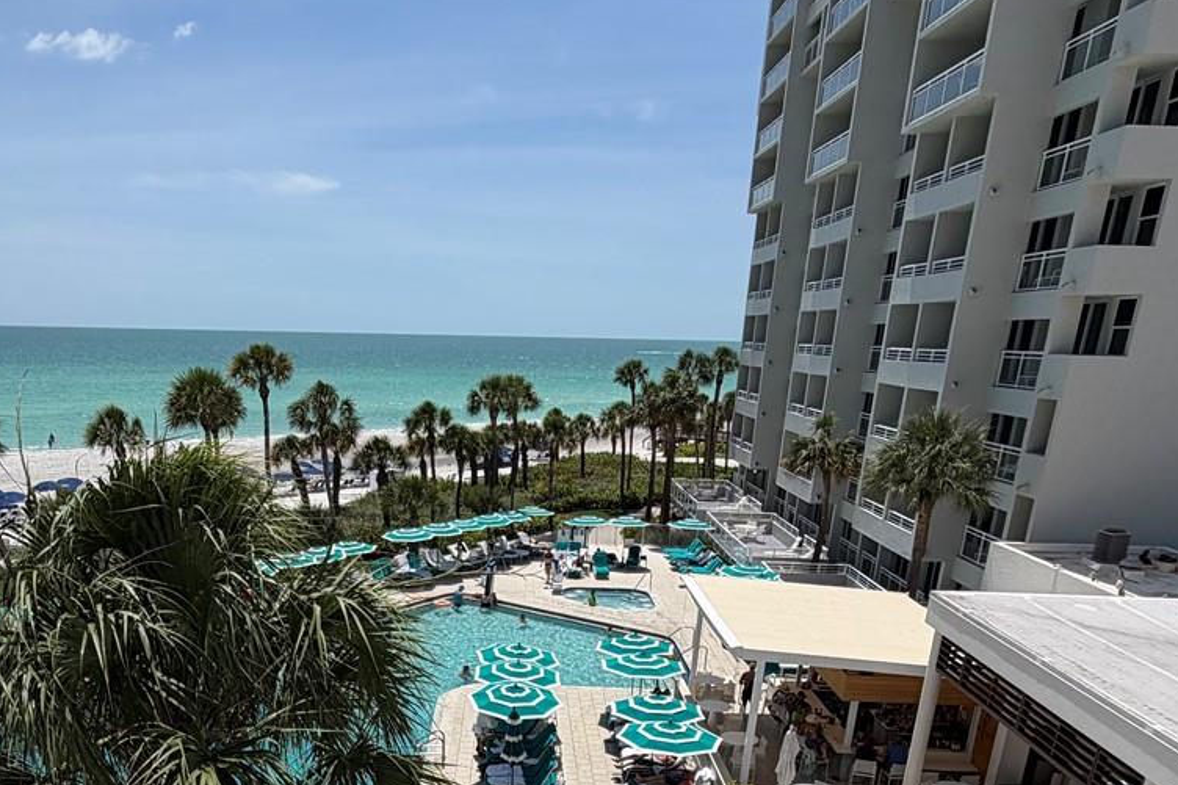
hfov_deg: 59.7
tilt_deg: -21.6
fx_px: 1014
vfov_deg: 38.8
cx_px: 461
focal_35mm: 31
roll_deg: -0.9
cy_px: 730
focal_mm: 2.22
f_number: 2.2
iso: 20
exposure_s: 1/2092
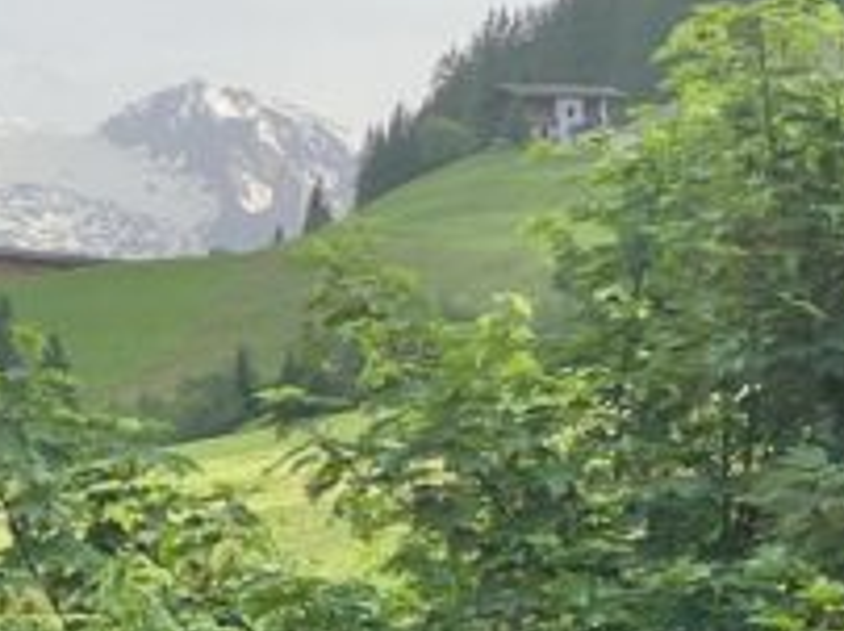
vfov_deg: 7.2
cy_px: 100
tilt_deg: +8.6
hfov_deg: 9.2
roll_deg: -0.5
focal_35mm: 206
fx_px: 5017
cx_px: -694
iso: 20
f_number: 2
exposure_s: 1/727
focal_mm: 6
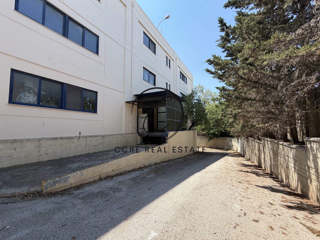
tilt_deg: +3.9
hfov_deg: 102.1
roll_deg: -0.2
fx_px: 129
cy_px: 120
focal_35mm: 14
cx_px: 160
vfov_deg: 85.7
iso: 40
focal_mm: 2.22
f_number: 2.2
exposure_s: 1/770
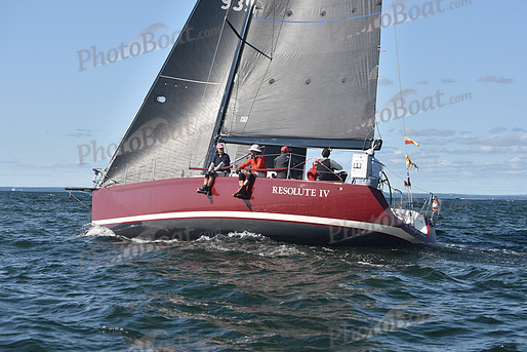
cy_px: 178
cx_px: 275
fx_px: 1157
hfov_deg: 25.7
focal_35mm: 79
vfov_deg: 17.3
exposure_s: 1/800
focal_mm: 70
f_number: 5.6
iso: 250
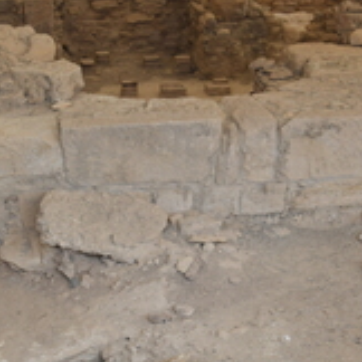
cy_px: 247
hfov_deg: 20.9
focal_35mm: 83
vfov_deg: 20.8
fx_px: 982
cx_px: 159
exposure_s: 1/320
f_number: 5.6
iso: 250
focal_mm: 24
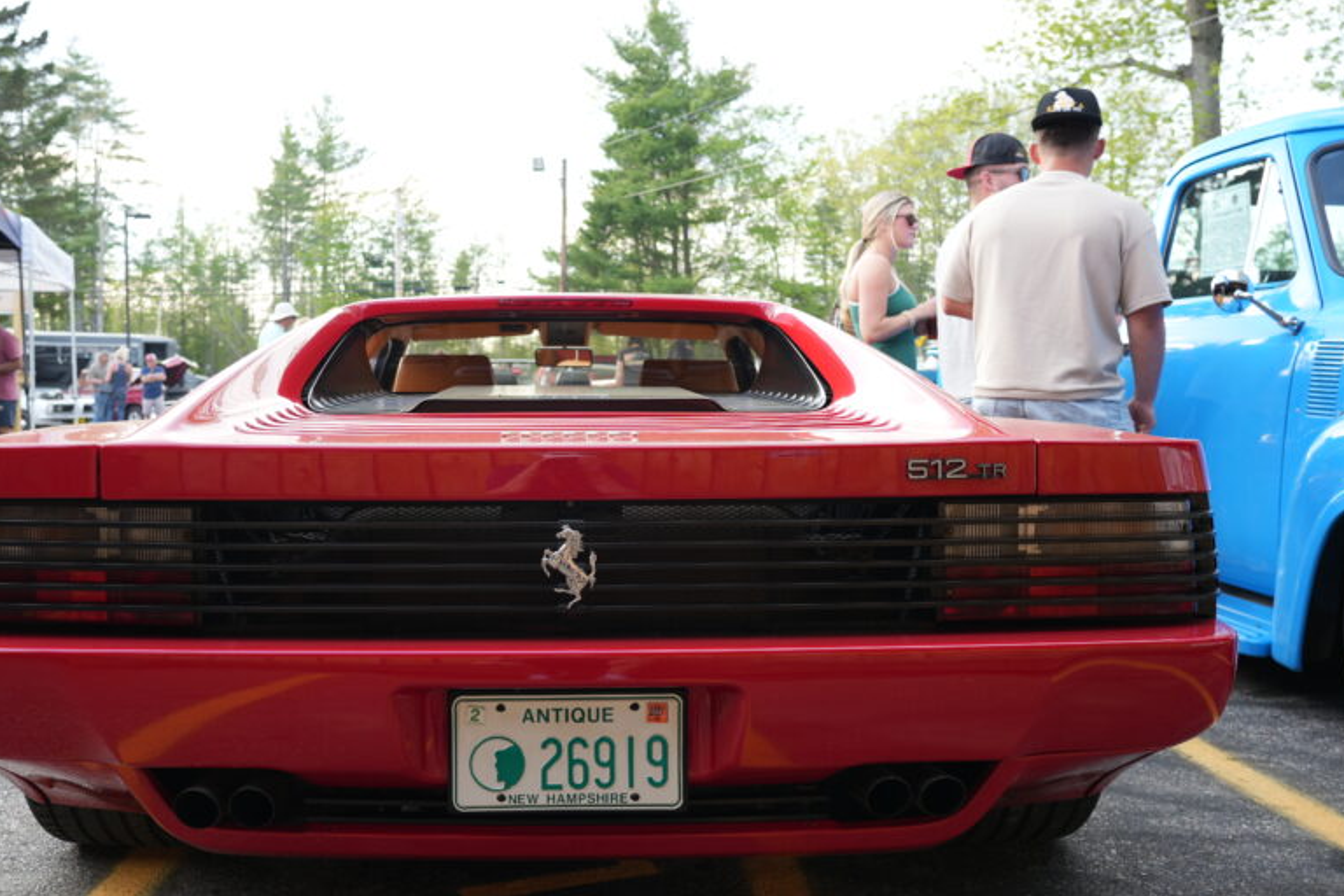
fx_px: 1195
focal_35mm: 32
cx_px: 583
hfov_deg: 58.5
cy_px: 458
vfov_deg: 41.1
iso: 100
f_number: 4
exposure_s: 1/60
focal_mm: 24
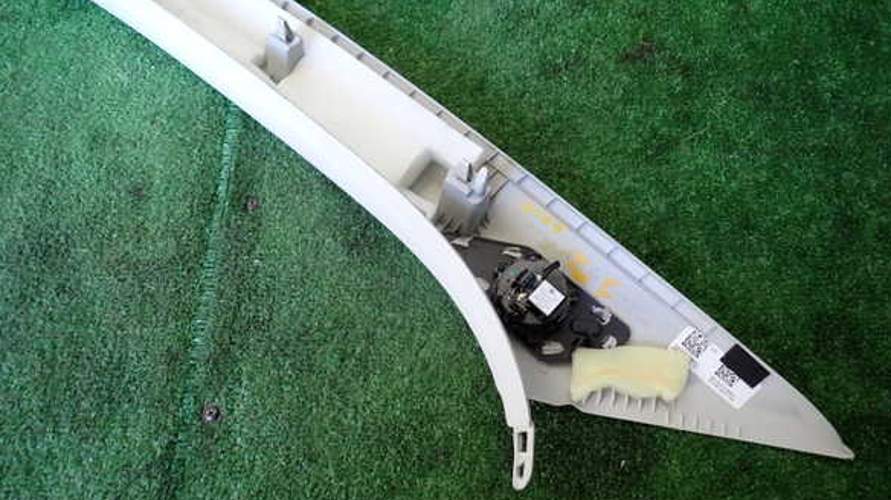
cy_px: 206
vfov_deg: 41.3
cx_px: 455
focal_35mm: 28
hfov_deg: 67.9
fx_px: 661
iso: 200
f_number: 2
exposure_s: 1/40
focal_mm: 4.5
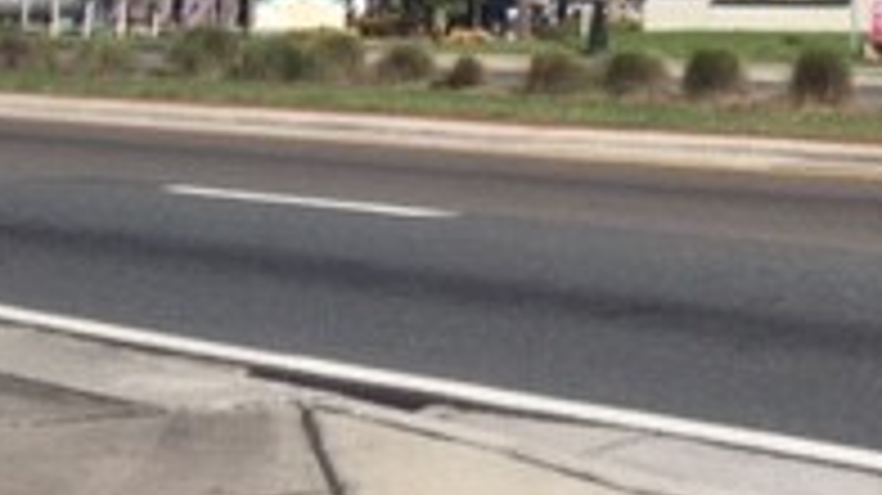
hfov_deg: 17.9
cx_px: 1418
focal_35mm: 103
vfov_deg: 11.3
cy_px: -202
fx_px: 2408
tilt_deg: +5.7
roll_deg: -1.6
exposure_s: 1/2475
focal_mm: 4.15
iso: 32
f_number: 2.2
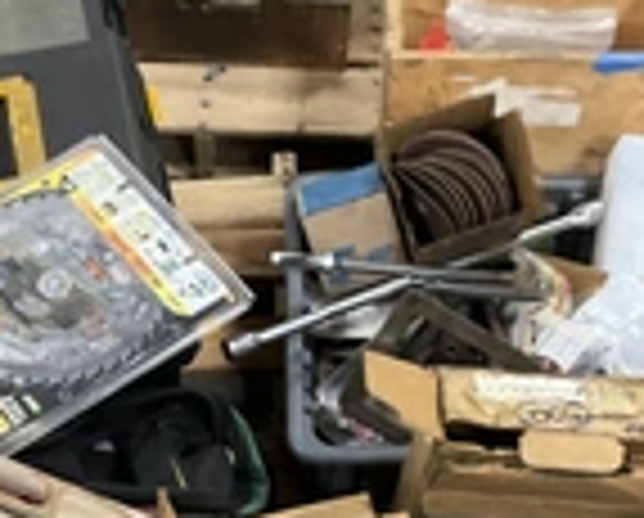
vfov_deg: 19.0
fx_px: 1509
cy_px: 513
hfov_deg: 24.1
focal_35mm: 79
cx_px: 266
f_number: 1.8
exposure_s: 1/40
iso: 250
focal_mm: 3
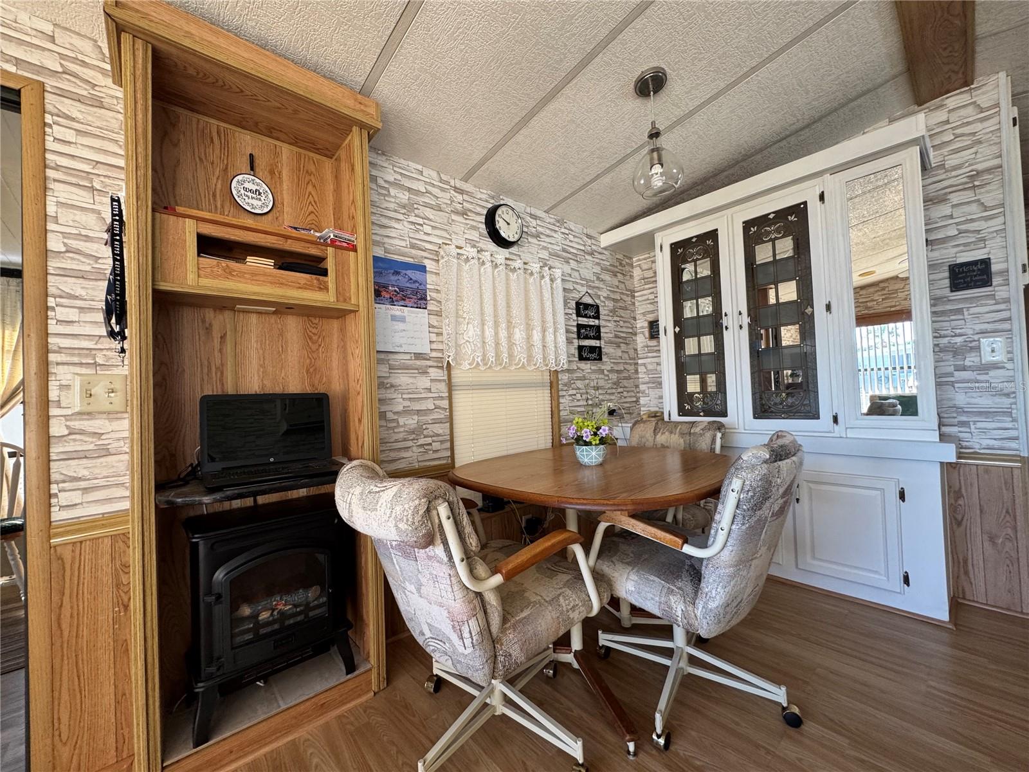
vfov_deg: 85.7
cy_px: 386
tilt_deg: +0.1
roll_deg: +3.1
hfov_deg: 102.1
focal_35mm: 14
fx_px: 416
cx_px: 514
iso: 200
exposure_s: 1/99
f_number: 2.2
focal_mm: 2.22
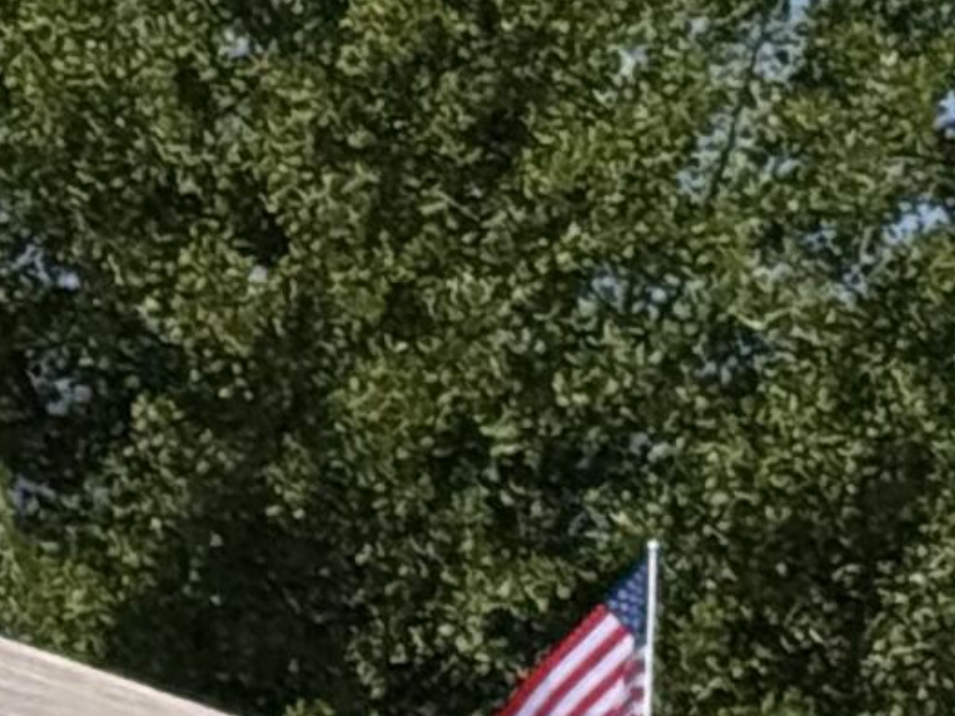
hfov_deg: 5.1
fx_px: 10180
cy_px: 1725
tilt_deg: +2.0
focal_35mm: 369
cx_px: -1657
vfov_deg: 4.0
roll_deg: +1.7
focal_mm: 6.76
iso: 64
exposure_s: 1/6536
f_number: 1.78
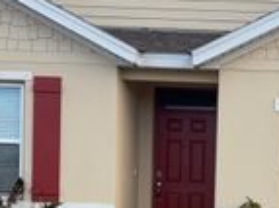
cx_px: 259
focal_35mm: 91
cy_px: 234
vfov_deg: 15.7
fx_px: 733
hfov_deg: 21.0
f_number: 1.6
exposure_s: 1/687
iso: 64
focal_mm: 5.96
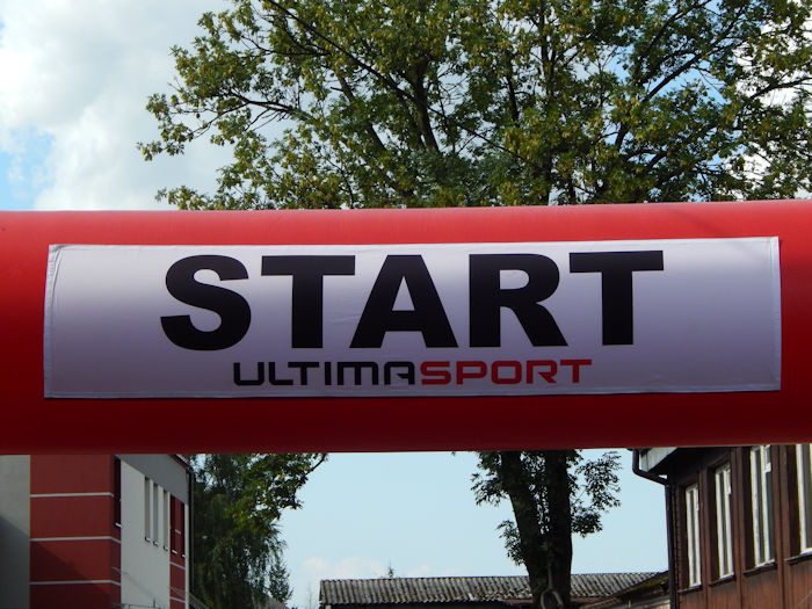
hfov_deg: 18.7
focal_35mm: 105
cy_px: 304
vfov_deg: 14.1
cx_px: 406
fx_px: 2463
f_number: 4.5
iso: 125
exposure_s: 1/640
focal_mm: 18.7
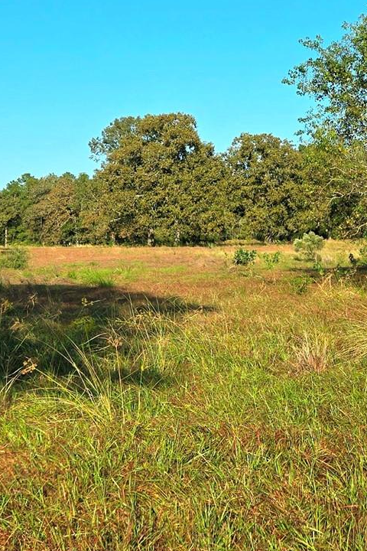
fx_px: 1040
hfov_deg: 19.8
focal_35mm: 68
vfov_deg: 28.8
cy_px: 82
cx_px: 290
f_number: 1.8
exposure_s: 1/2000
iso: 25
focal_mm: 5.4
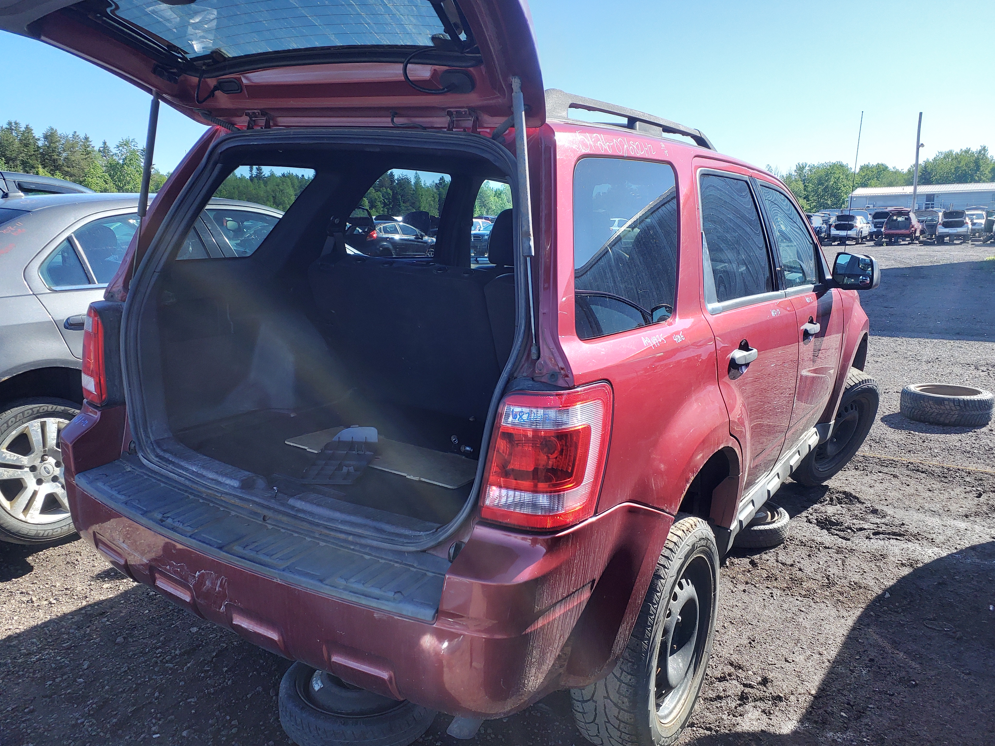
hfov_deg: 67.3
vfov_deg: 53.1
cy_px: 373
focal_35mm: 26
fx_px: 747
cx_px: 498
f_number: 1.9
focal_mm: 3.58
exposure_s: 1/171
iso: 40
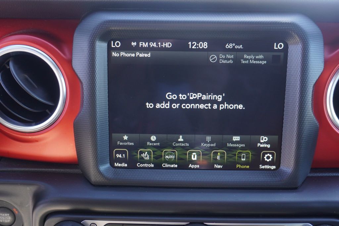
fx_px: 283
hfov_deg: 61.9
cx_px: 170
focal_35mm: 30
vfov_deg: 43.7
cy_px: 113
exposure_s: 1/60
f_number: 4
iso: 250
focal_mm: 20
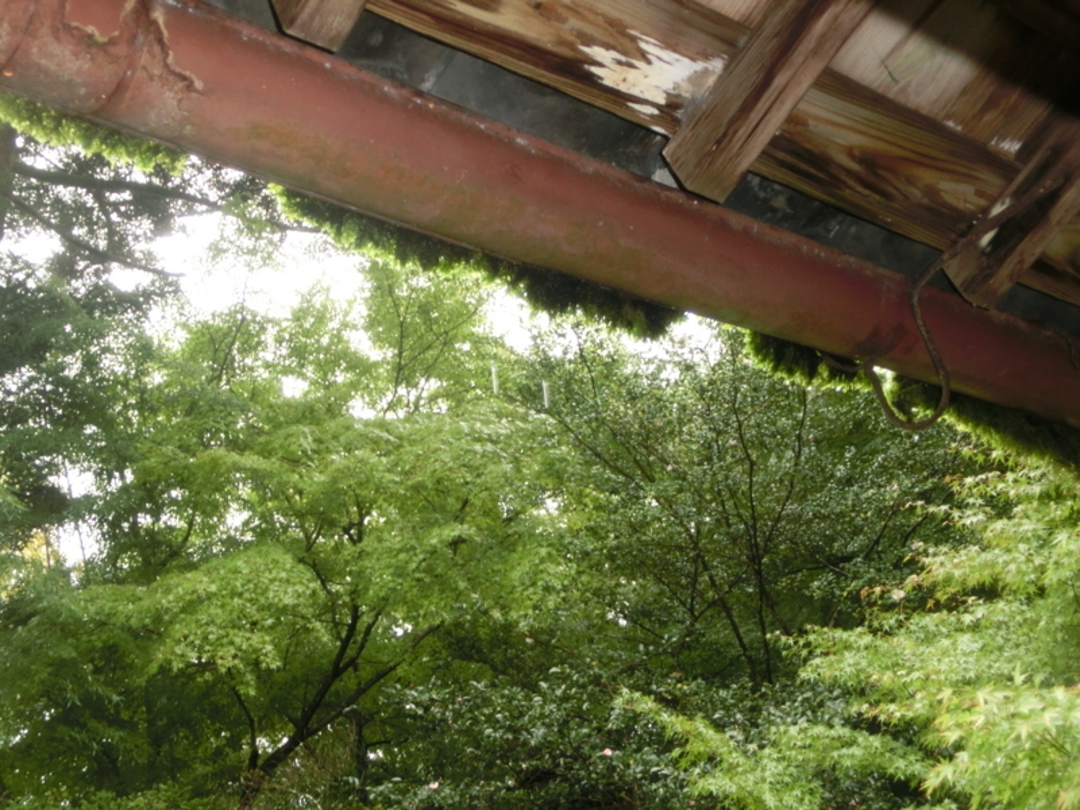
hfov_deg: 38.2
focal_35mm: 50
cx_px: 540
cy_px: 405
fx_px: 1560
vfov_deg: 29.1
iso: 400
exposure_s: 1/50
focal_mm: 9.16
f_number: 4.3
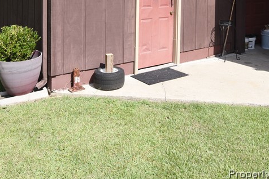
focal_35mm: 41
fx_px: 307
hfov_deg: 47.3
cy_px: -21
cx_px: 146
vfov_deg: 29.3
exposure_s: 1/200
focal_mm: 18
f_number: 11
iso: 250
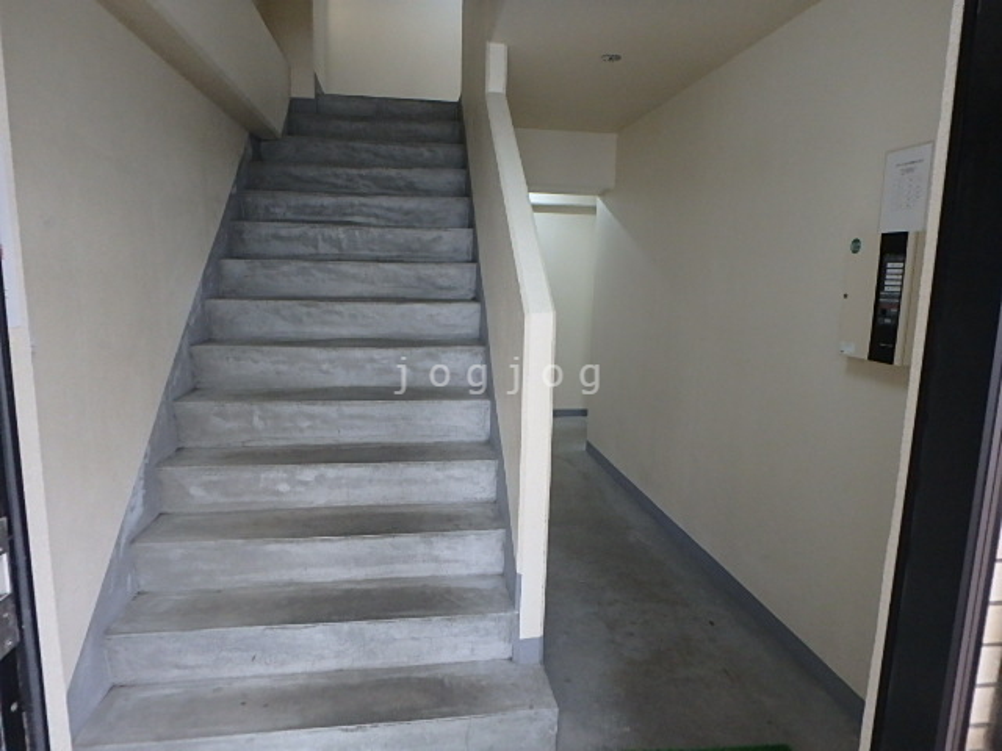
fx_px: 608
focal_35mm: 21
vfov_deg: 63.4
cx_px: 501
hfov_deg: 79.0
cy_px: 376
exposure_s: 1/30
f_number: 3.5
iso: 400
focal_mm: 3.7
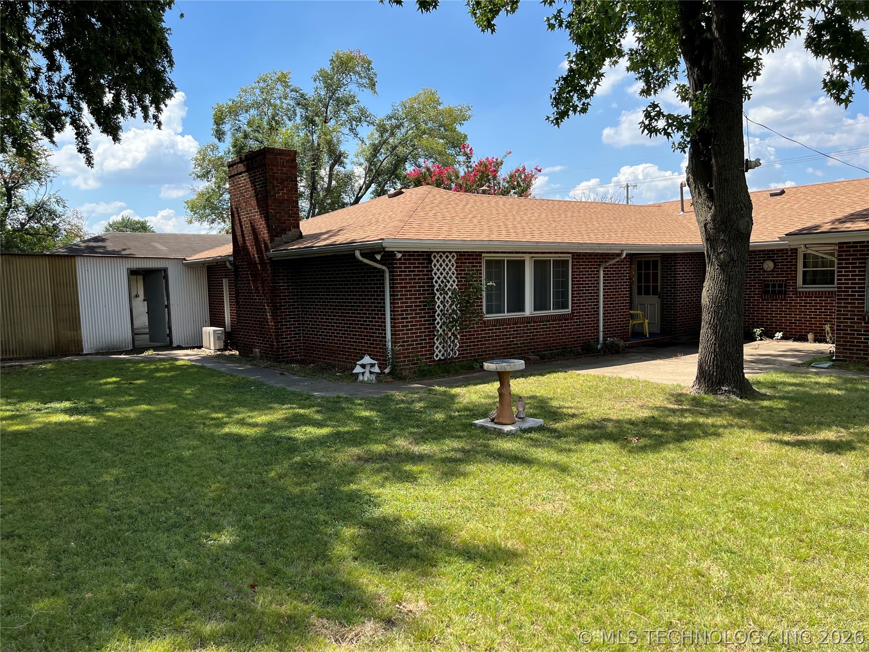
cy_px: 326
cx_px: 434
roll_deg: +2.1
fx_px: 653
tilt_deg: -4.8
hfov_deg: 67.3
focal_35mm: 26
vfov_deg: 53.1
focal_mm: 5.7
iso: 50
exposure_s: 1/2632
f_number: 1.5
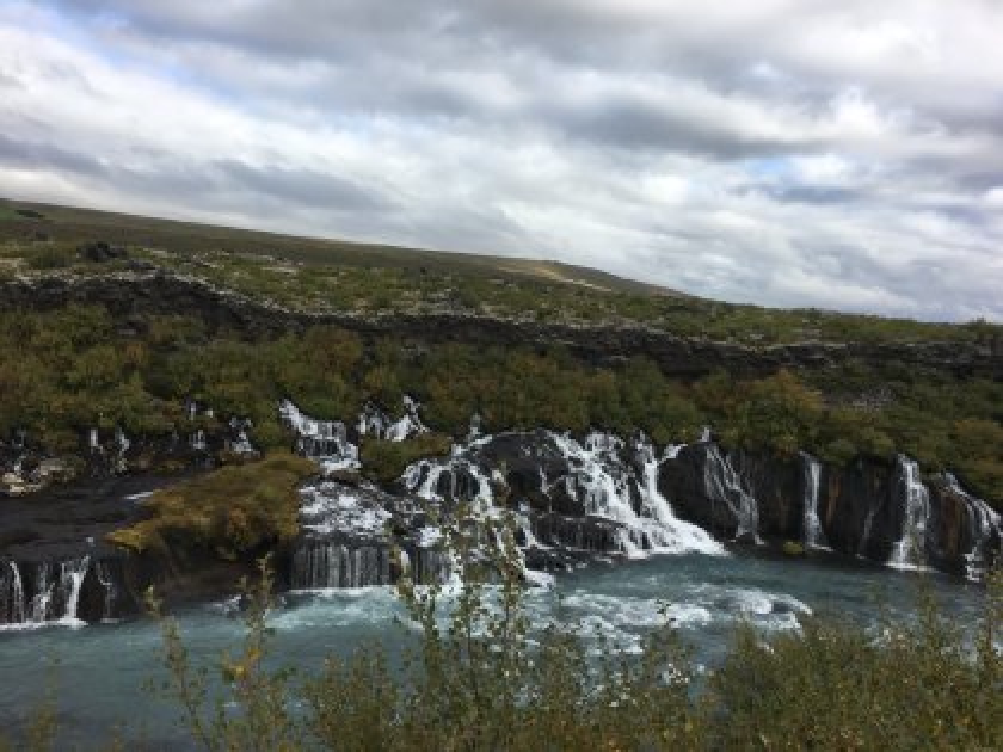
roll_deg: -5.6
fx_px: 840
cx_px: 502
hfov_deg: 61.7
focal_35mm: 29
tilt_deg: -4.8
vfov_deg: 48.2
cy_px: 376
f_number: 2.2
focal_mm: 4.15
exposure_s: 1/916
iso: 25
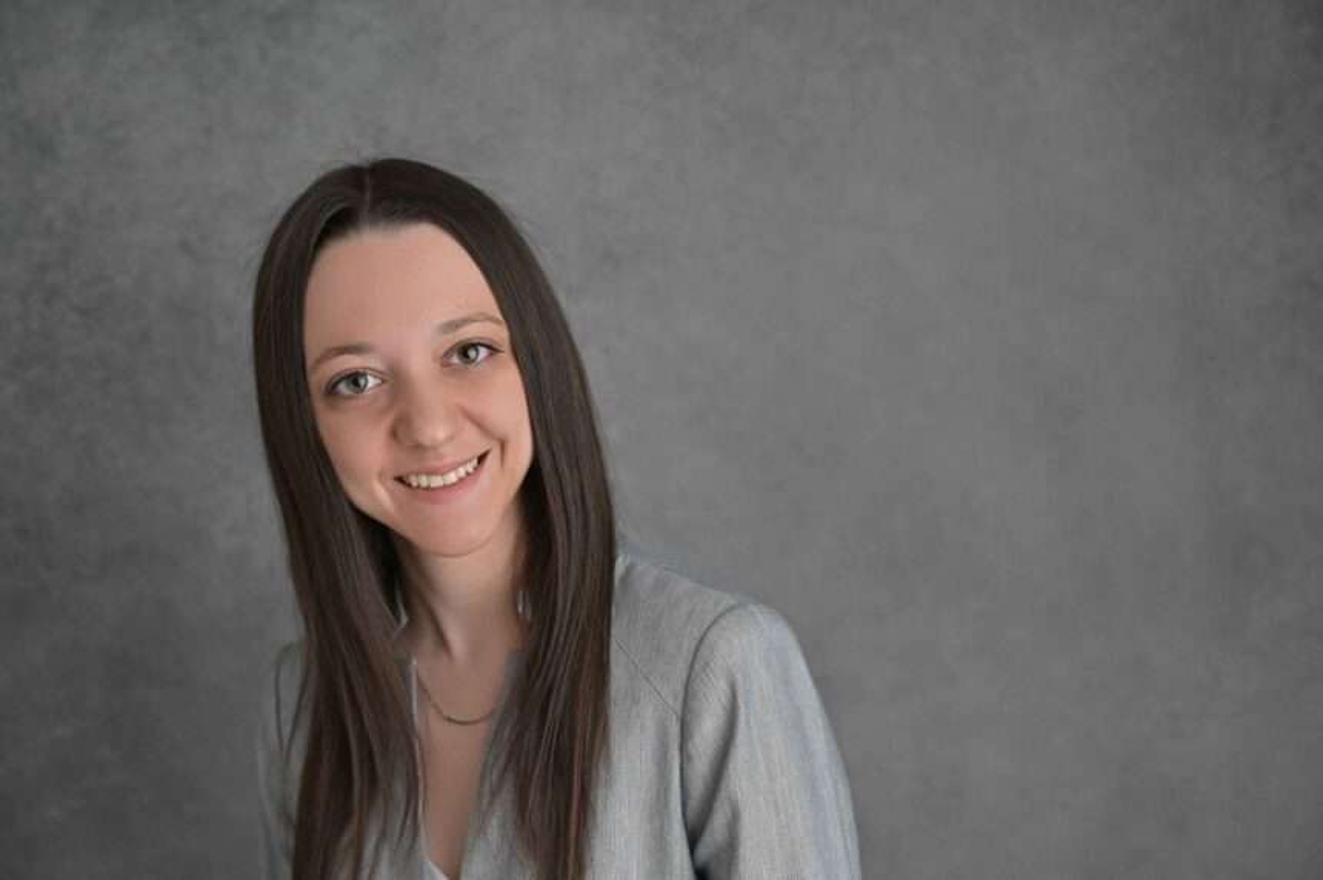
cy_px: 440
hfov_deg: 28.9
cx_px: 662
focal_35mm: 70
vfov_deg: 19.4
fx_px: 2570
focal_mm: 70
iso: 100
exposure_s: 1/80
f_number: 4.5
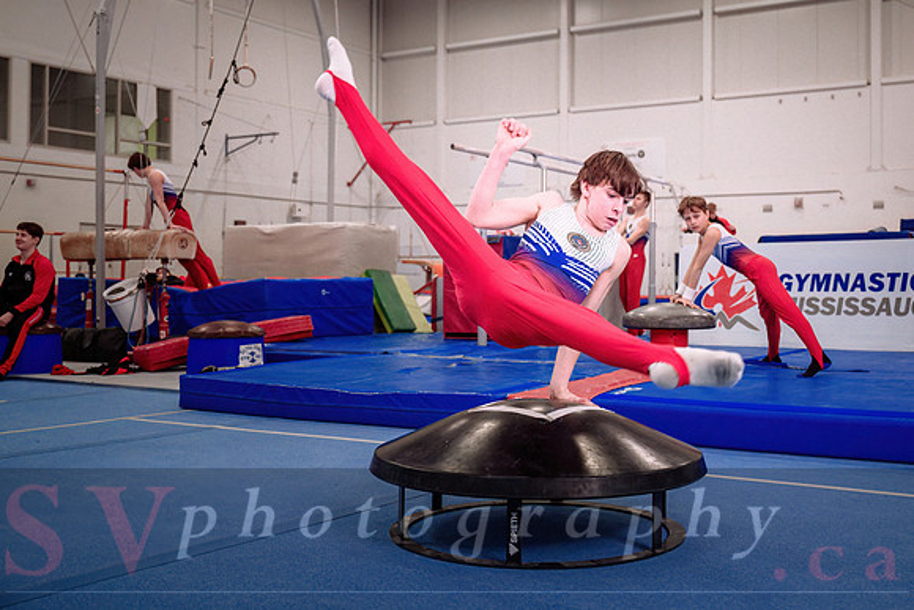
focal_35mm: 41
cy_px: 267
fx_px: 1052
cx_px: 562
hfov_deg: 46.6
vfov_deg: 32.3
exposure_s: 1/800
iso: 1600
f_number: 2.8
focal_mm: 33.5
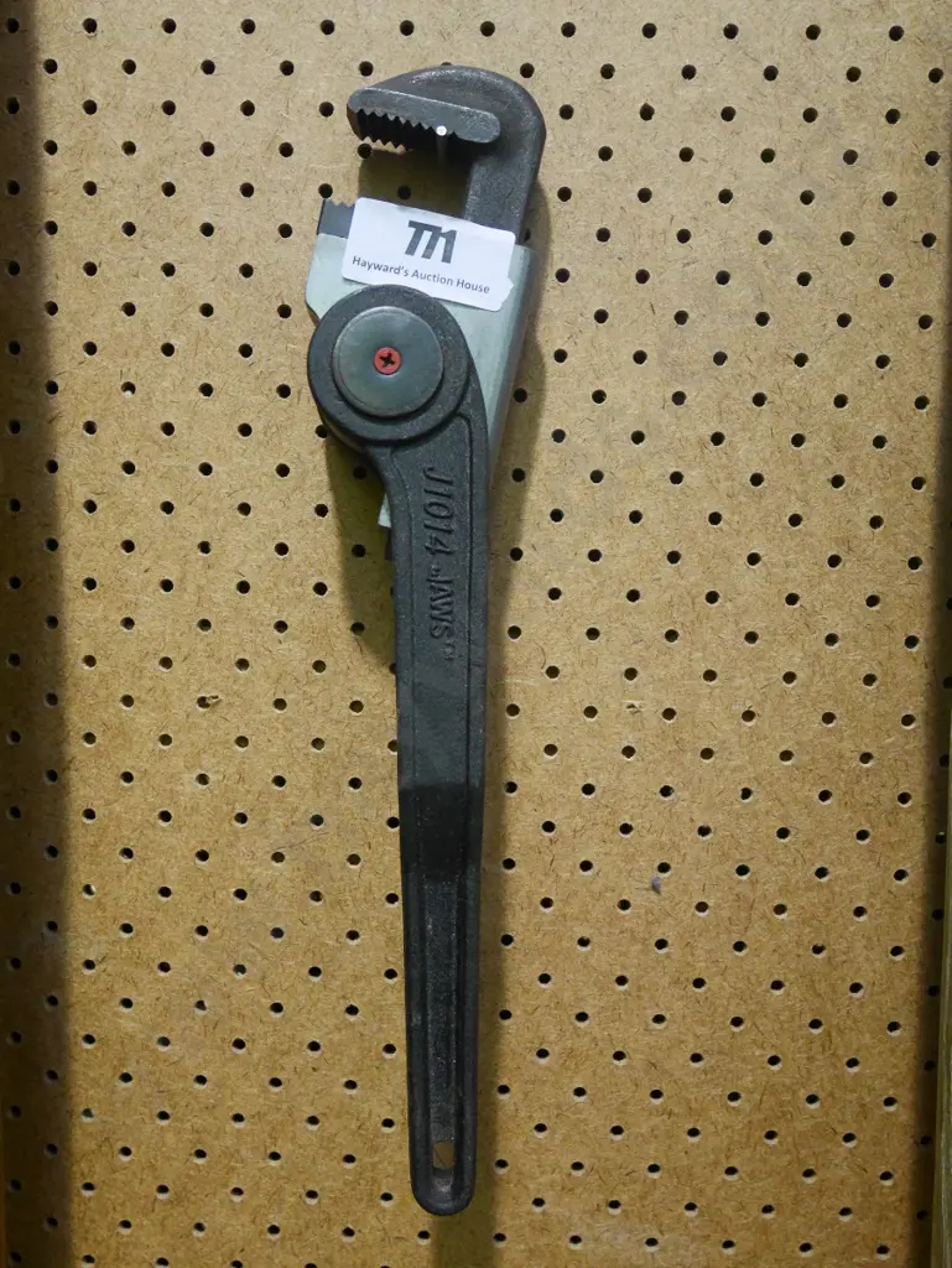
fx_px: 1392
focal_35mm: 38
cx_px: 476
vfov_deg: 49.0
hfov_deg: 37.8
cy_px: 634
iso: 3200
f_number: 4.3
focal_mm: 19
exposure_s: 1/60
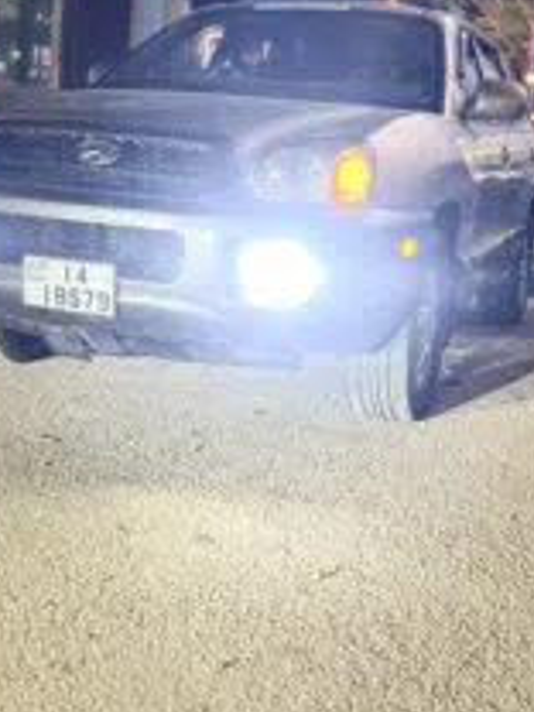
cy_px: 257
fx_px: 1028
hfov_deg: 29.1
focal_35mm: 50
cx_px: 301
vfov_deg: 37.9
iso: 160
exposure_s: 1/50
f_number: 1.5
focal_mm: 5.7
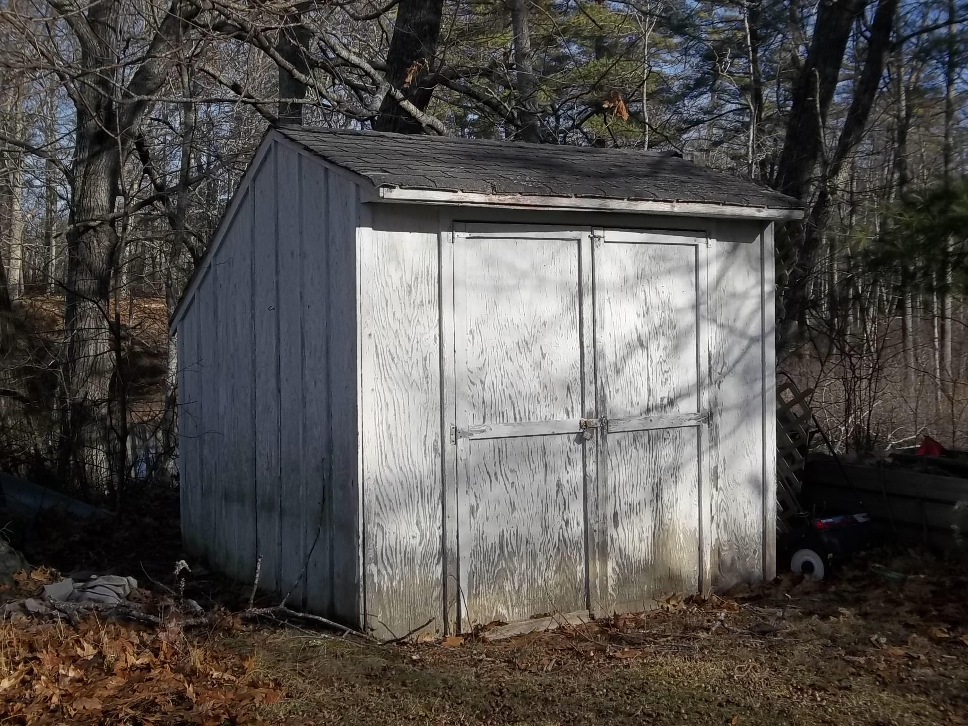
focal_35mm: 44
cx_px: 484
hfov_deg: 42.9
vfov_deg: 32.9
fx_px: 1230
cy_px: 363
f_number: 4.5
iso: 80
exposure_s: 1/500
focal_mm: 7.8
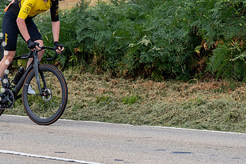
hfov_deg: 15.5
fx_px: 901
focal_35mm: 132
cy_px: 23
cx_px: 58
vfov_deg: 10.3
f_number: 4
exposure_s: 1/800
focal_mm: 70
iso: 200
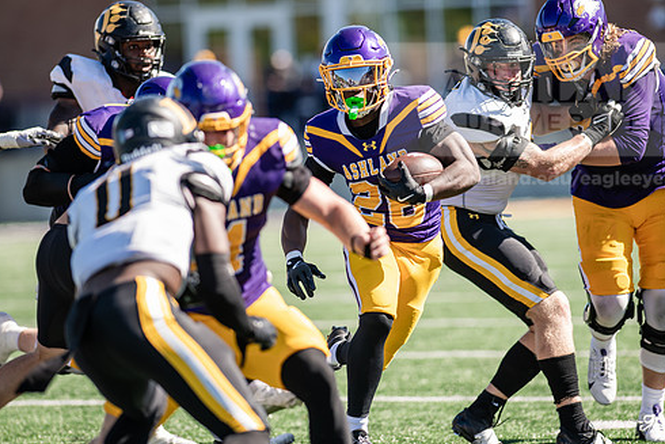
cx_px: 346
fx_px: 6559
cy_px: 207
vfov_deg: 3.9
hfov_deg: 5.8
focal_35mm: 355
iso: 200
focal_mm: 300
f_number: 3.2
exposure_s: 1/1000
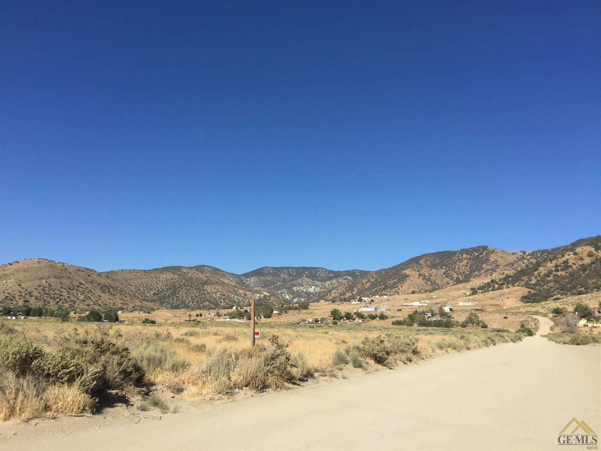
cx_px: 300
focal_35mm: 29
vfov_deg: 48.2
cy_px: 226
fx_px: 503
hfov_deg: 61.7
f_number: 2.2
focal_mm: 4.15
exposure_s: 1/3049
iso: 32
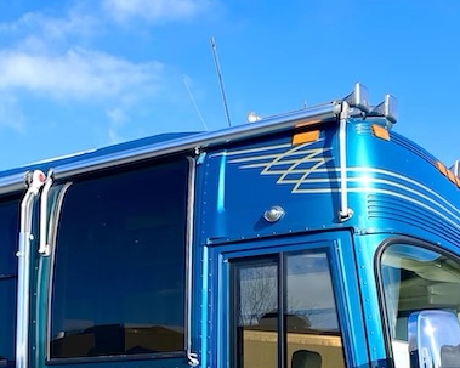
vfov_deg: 21.6
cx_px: -33
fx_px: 912
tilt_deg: +0.7
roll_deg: -0.8
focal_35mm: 67
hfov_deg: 26.3
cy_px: 403
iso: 32
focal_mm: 4.25
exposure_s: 1/1522
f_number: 1.8
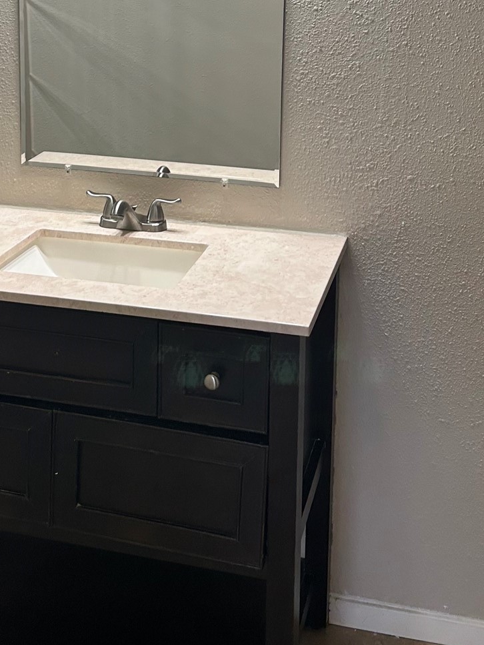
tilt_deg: -10.6
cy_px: 53
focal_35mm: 55
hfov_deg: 26.6
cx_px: 224
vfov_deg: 33.0
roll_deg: +0.2
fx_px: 1025
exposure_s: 1/120
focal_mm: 5.7
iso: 100
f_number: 1.5
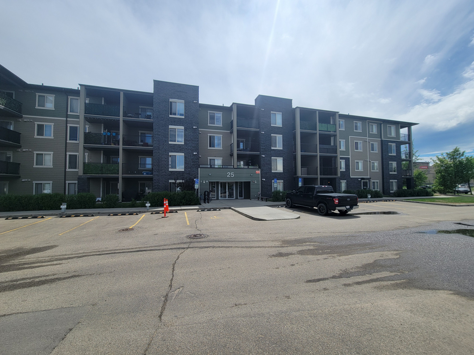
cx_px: 237
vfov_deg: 89.9
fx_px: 178
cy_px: 178
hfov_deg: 106.2
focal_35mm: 13
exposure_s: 1/2835
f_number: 2.2
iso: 50
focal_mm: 2.2
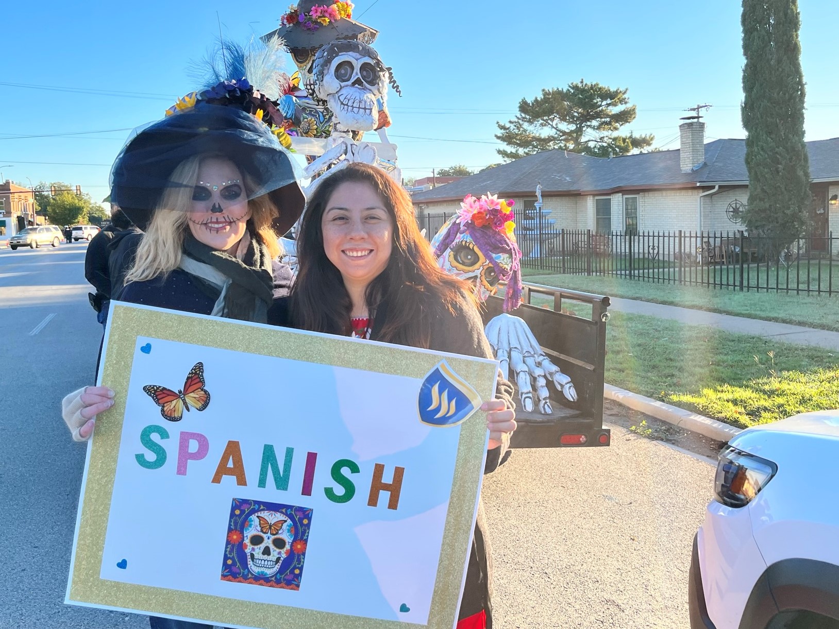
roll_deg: +2.3
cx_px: 420
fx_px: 630
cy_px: 314
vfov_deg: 53.1
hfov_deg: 67.3
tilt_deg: -2.8
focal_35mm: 26
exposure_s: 1/1186
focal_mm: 5.1
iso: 50
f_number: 1.6
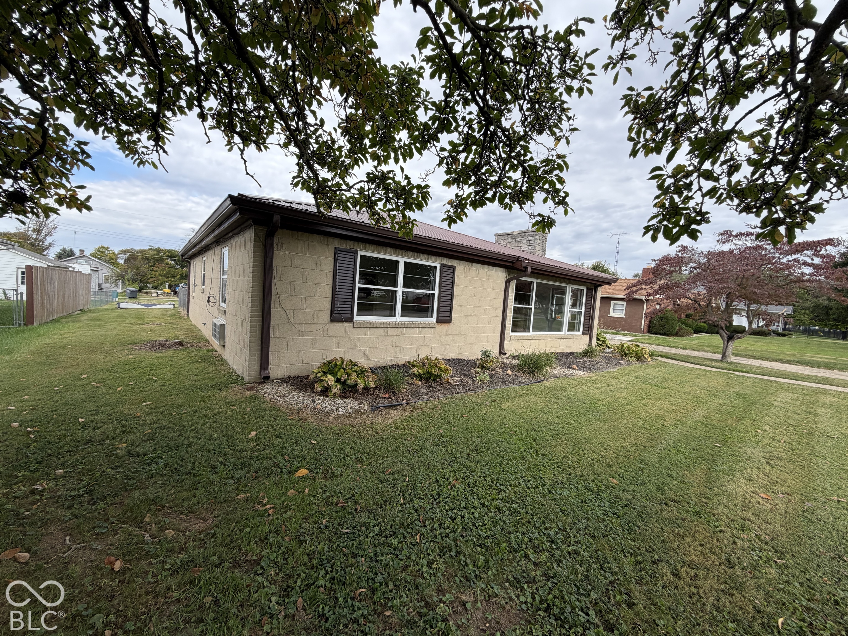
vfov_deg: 85.7
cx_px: 424
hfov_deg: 102.1
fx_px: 343
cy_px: 318
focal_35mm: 14
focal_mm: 2.22
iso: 50
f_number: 2.2
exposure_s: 1/502
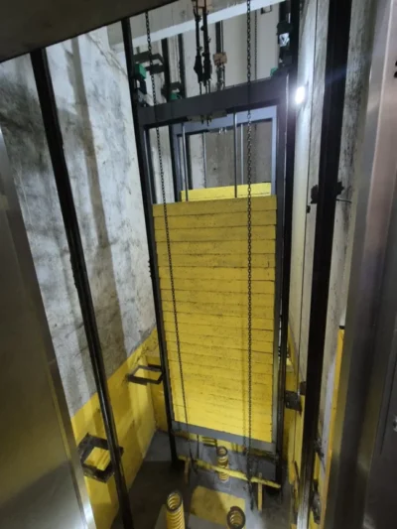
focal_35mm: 13
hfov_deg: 89.9
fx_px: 199
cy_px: 264
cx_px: 198
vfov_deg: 106.2
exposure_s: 1/30
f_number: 2.2
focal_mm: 2.2
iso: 1250
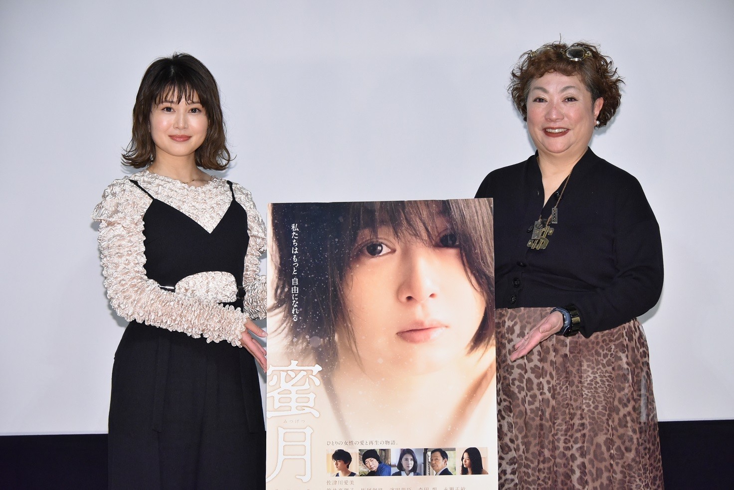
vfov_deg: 13.1
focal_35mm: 105
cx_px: 367
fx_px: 2142
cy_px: 245
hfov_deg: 19.4
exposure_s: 1/200
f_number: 7.1
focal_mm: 105
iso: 4000
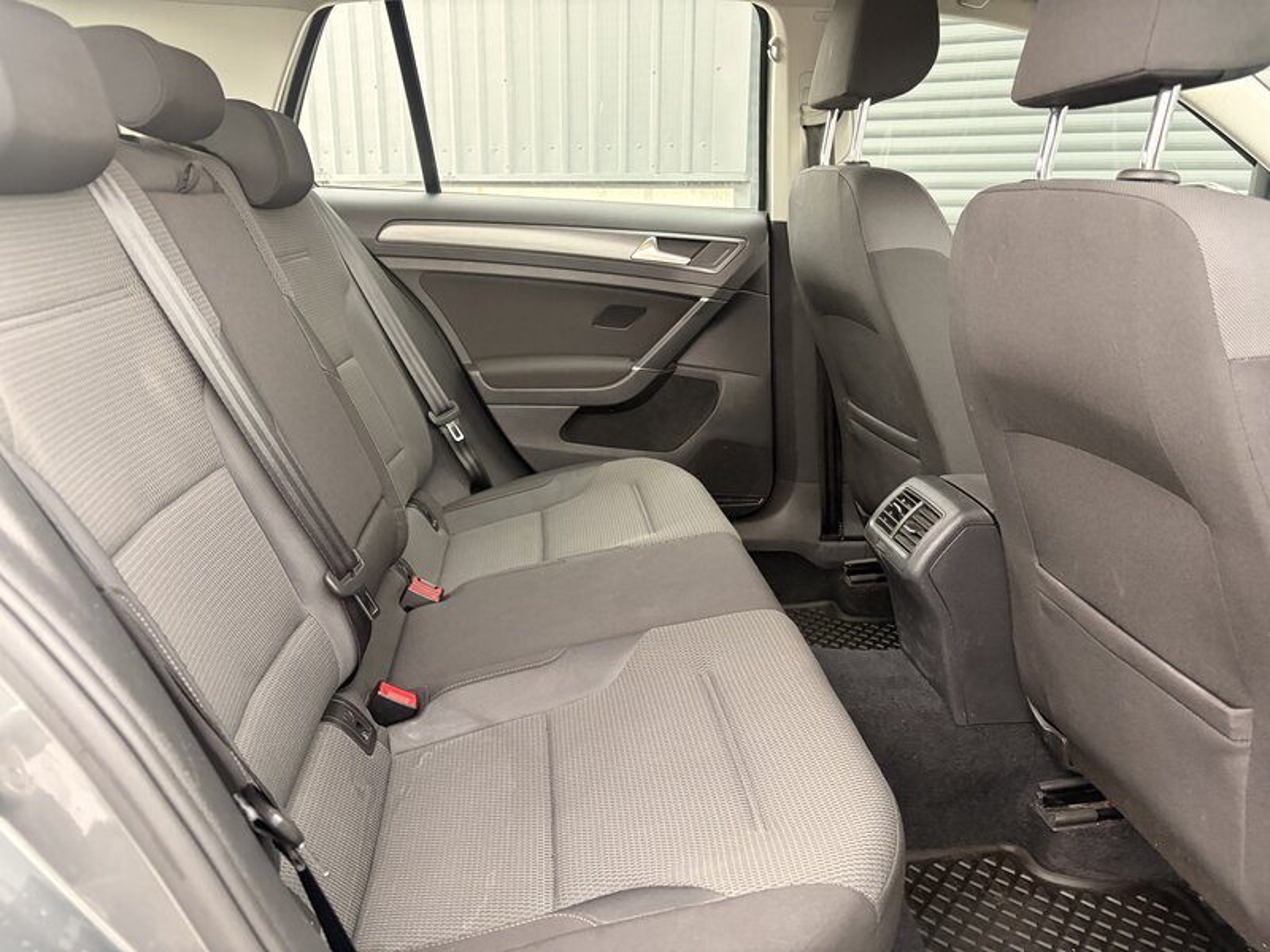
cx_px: 635
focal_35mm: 26
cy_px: 476
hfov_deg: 67.3
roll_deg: -0.5
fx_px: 954
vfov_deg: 53.1
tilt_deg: -15.4
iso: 250
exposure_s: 1/60
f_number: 1.6
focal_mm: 5.96
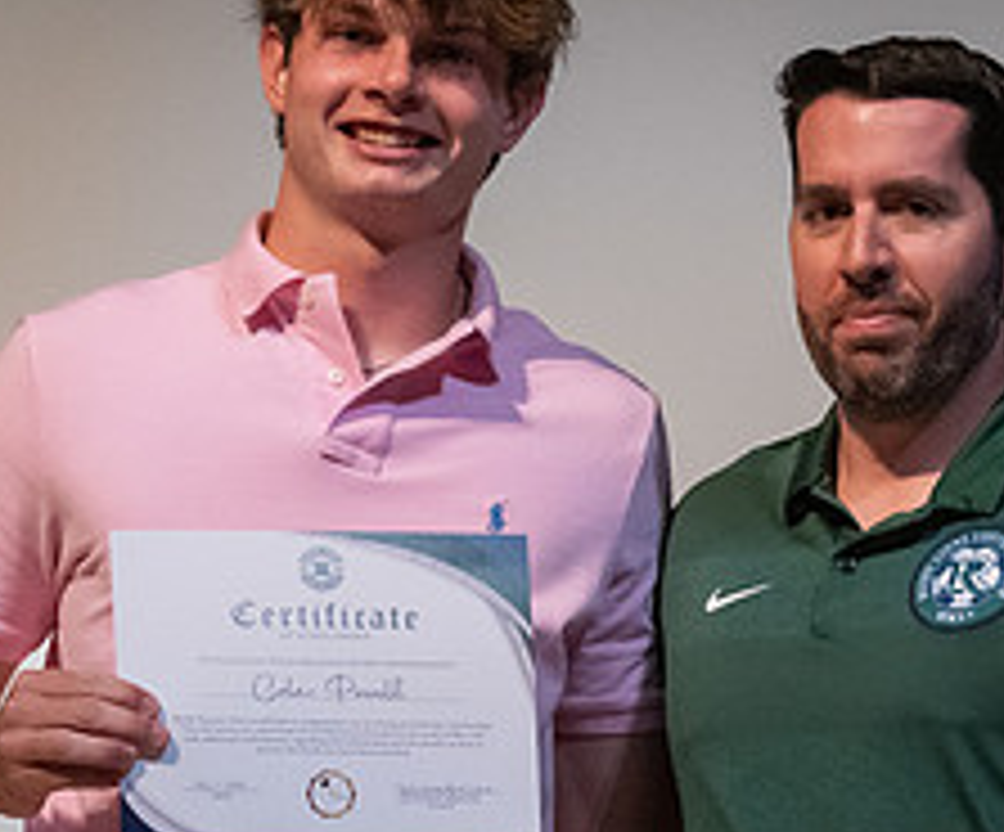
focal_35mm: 457
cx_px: 738
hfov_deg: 4.2
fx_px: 13778
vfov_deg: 3.5
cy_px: 495
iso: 5000
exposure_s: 1/320
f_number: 4
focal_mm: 152
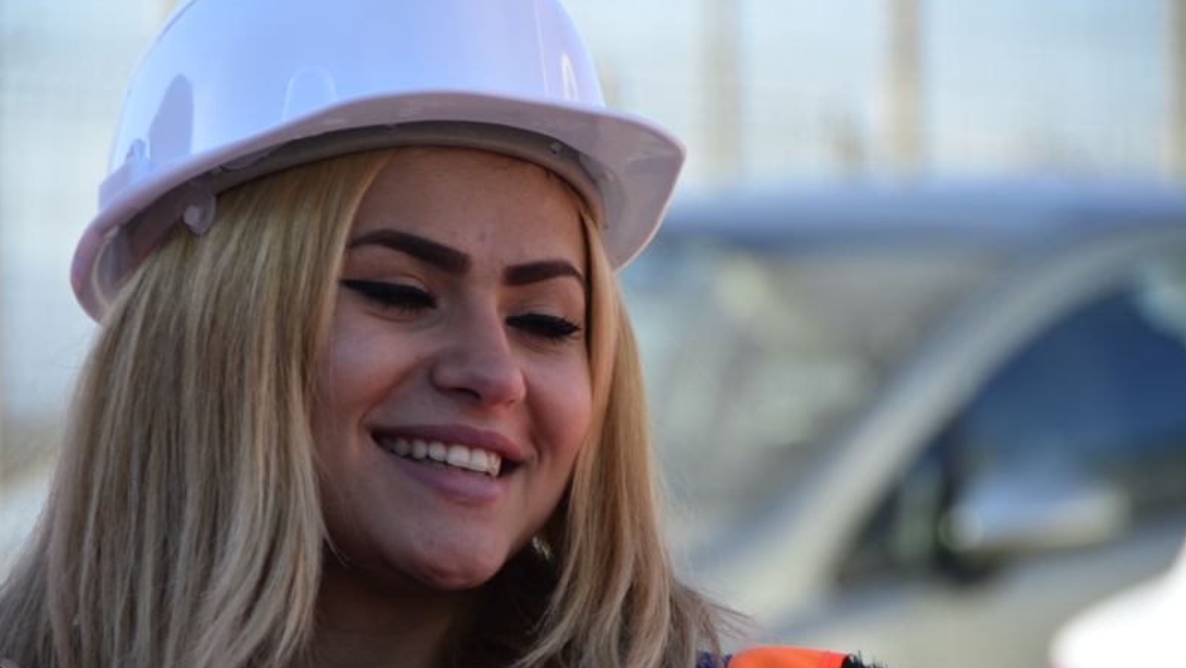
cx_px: 592
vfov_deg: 4.5
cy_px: 377
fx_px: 8429
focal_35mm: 268
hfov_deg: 8.0
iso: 100
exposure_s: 1/160
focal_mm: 170
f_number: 5.6
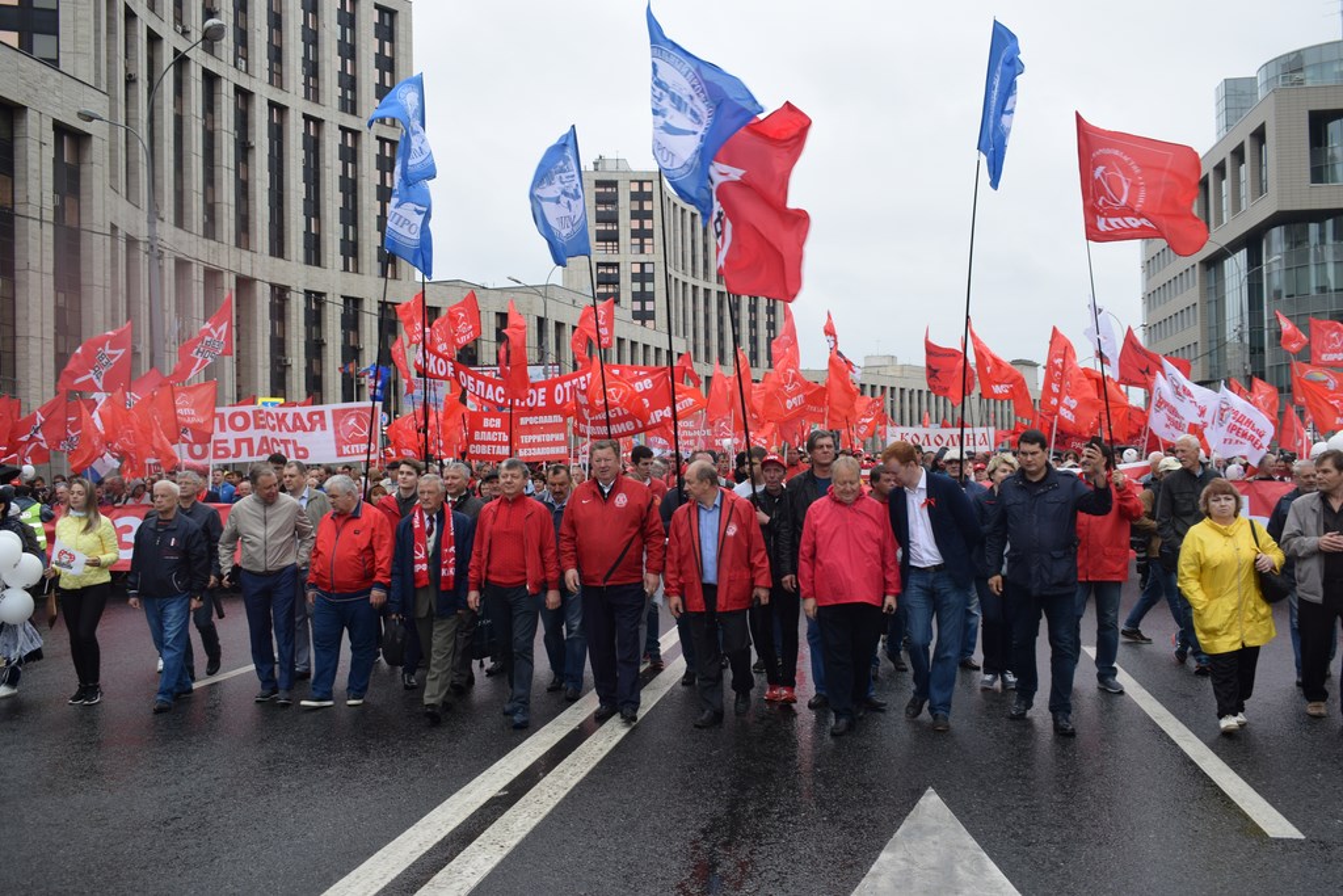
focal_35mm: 34
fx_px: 1287
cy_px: 448
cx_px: 672
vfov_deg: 38.4
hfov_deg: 55.1
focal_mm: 23
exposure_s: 1/160
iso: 100
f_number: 6.3
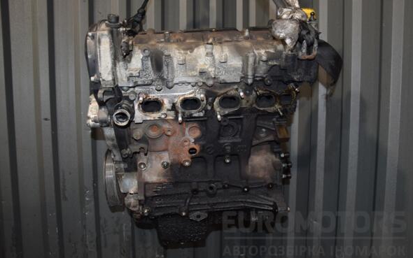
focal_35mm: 28
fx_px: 315
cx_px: 209
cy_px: 129
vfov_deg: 44.6
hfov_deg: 66.5
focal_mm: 18
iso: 800
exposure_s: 1/60
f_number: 5
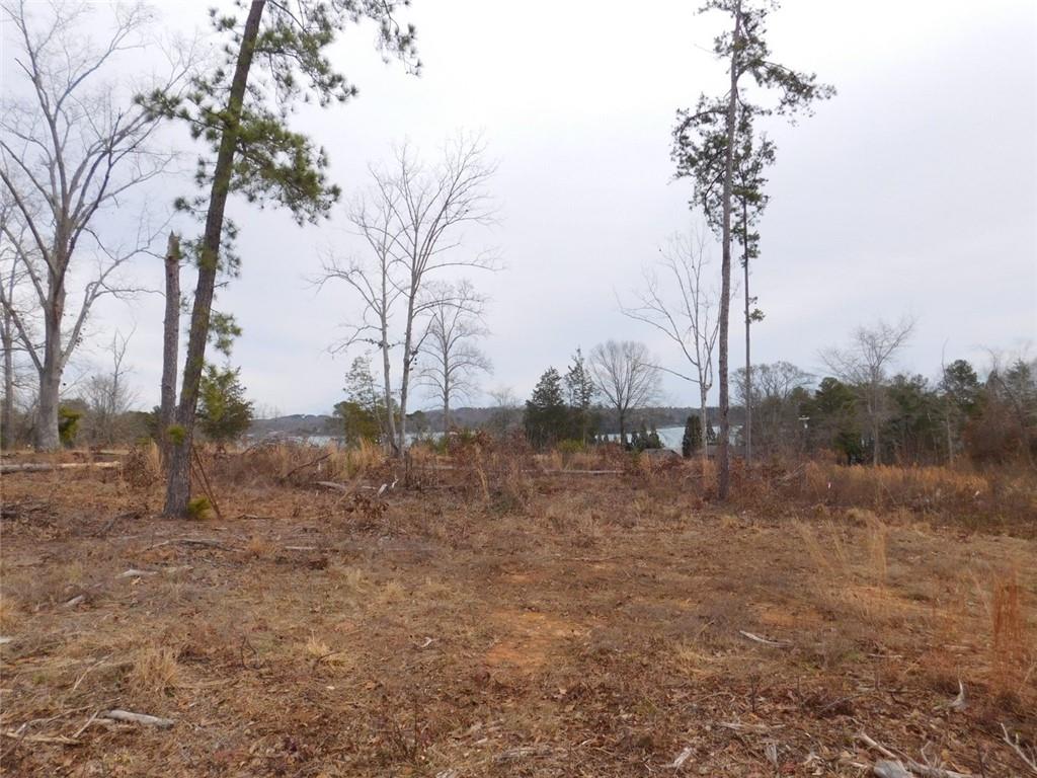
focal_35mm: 23
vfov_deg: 58.9
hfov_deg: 73.9
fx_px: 689
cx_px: 518
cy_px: 389
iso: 125
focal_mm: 4
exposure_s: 1/1000
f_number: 3
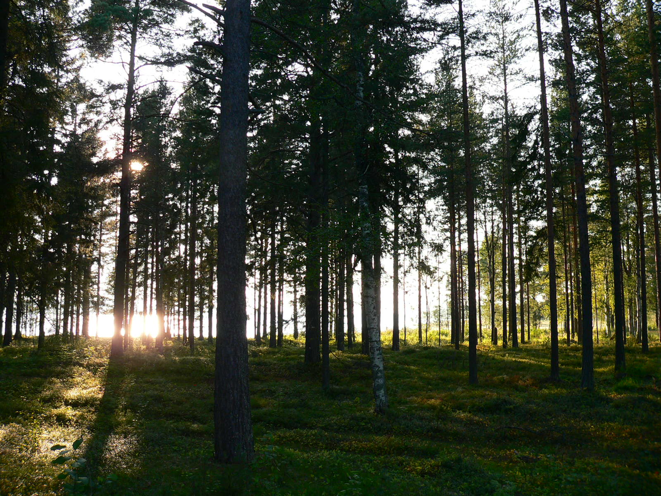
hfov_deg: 51.4
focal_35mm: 36
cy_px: 248
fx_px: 687
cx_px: 330
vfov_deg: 39.7
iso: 80
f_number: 2.8
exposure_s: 1/125
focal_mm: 6
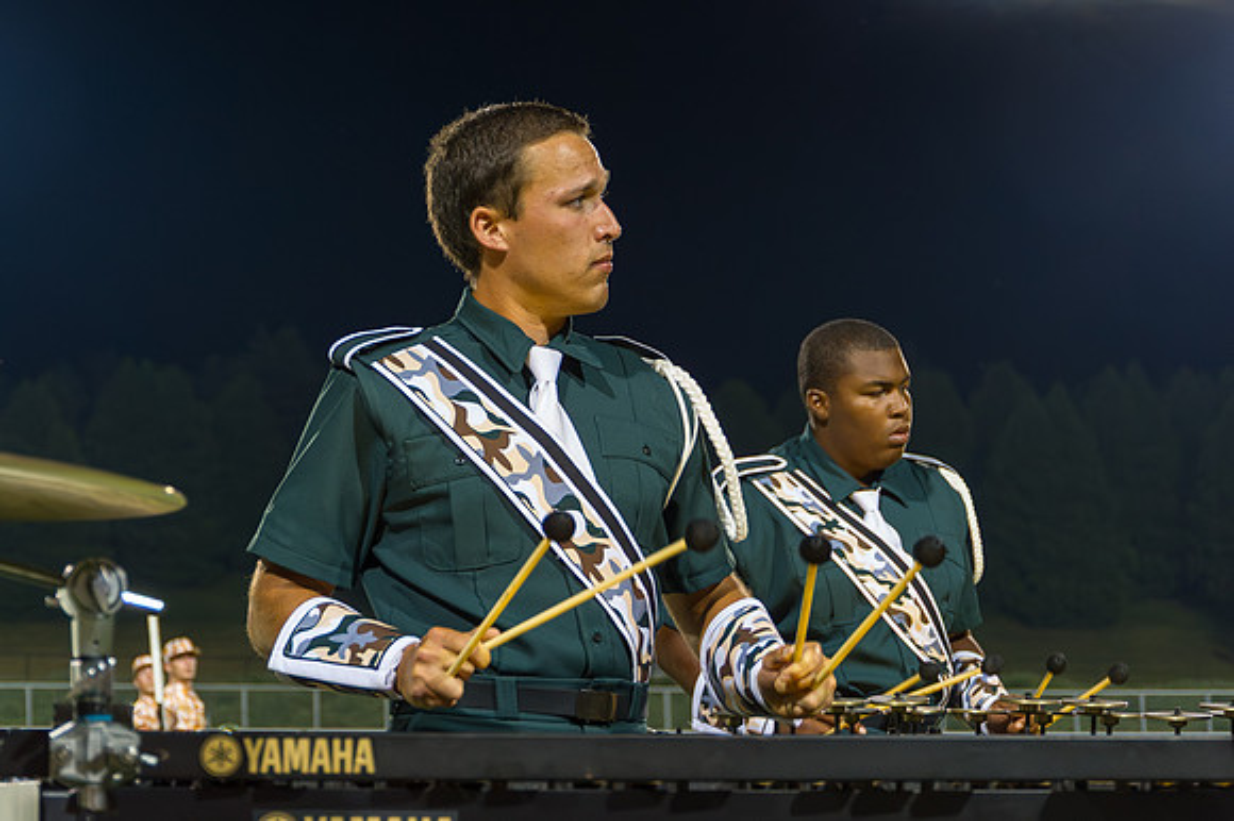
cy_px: 373
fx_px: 2662
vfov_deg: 17.5
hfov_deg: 26.1
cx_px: 556
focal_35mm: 78
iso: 3600
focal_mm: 66
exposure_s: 1/160
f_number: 5.3
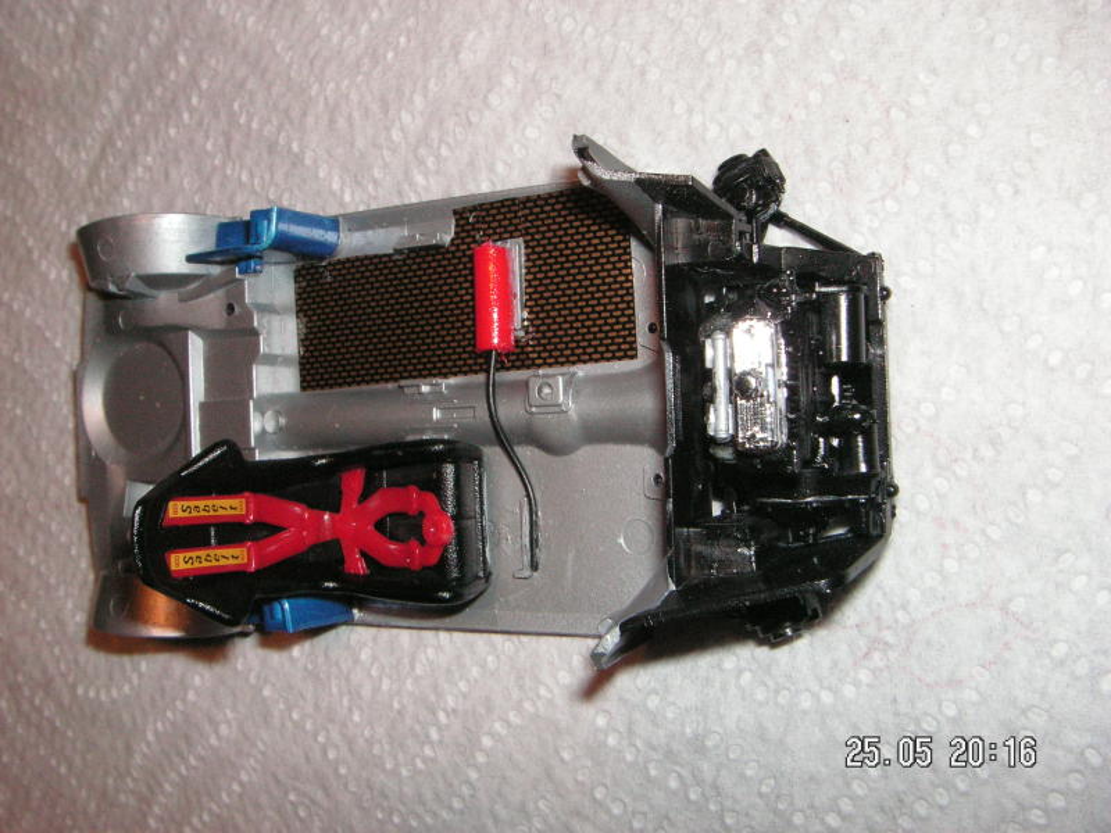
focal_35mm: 38
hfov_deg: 49.0
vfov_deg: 37.7
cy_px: 416
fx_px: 1220
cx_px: 556
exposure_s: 1/45
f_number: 6.6
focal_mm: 6.3
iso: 160
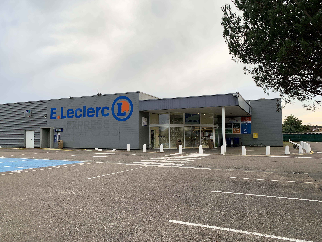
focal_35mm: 26
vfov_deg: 53.1
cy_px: 121
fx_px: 242
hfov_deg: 67.3
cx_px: 161
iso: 25
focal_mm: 4.25
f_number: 1.8
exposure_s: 1/202
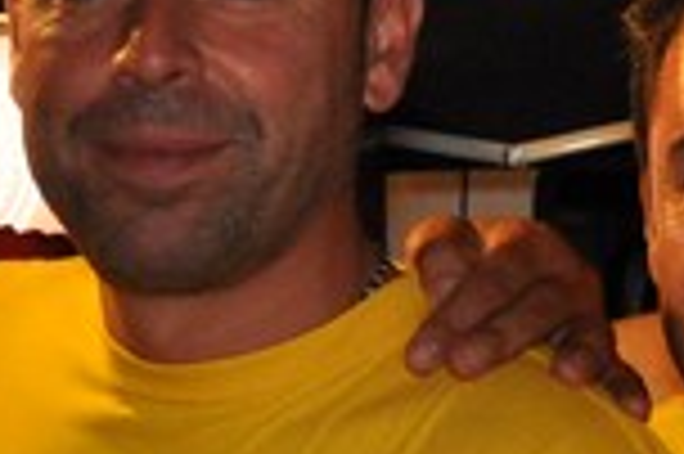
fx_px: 4213
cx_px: -279
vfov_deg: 6.1
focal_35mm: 222
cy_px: 625
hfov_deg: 9.1
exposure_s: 1/60
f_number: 3.8
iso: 800
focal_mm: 22
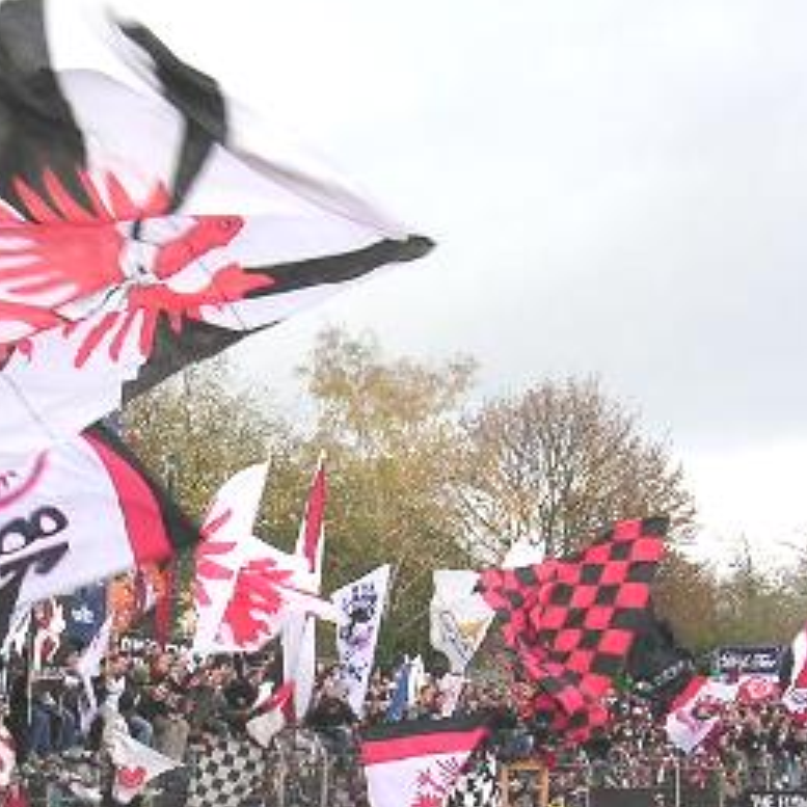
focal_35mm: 83
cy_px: 570
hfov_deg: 20.8
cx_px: 249
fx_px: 2189
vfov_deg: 20.8
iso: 100
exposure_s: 1/70.6
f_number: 2.8
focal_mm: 5.8
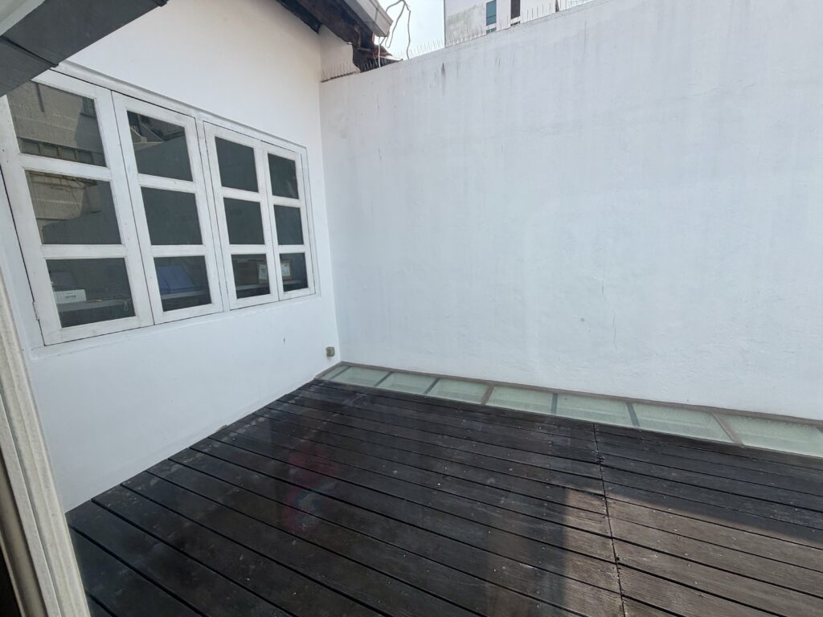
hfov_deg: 102.1
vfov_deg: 85.7
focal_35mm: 14
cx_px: 412
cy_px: 308
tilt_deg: -9.7
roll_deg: +2.9
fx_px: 333
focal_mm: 2.22
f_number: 2.2
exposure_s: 1/734
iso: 40
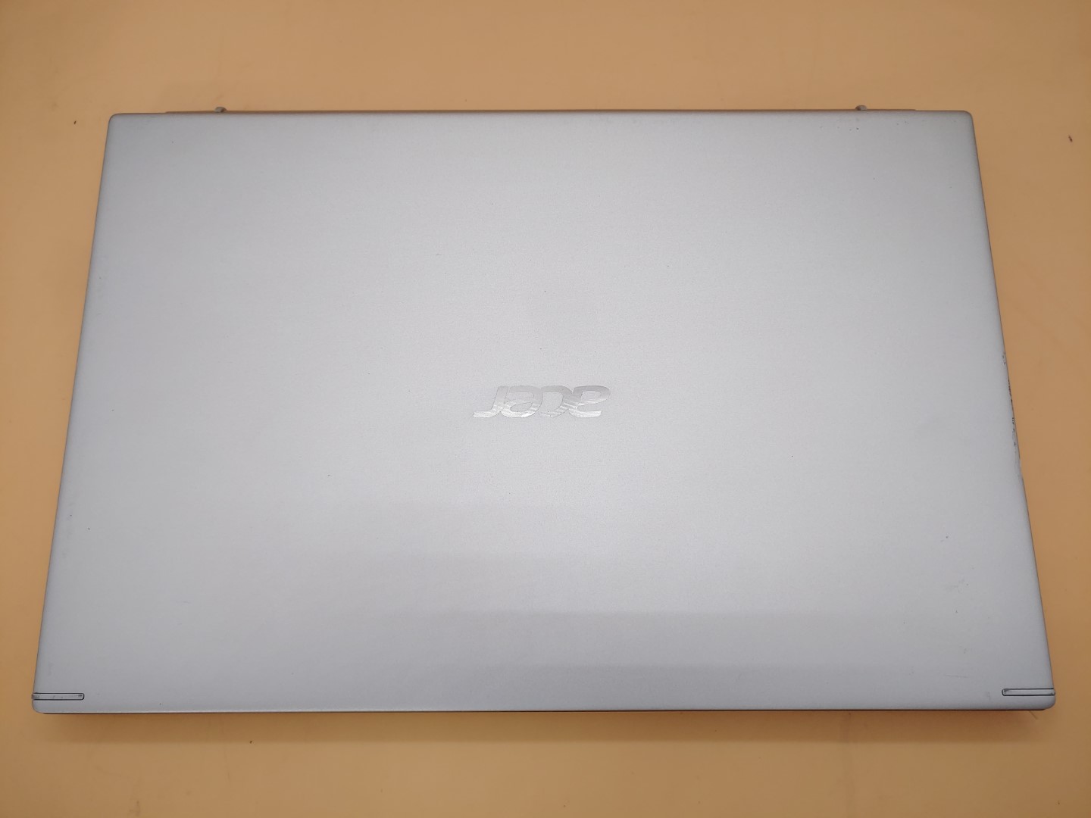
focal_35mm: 26
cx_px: 546
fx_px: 819
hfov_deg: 67.3
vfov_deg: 53.1
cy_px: 409
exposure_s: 1/104
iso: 50
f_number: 1.8
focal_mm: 4.36
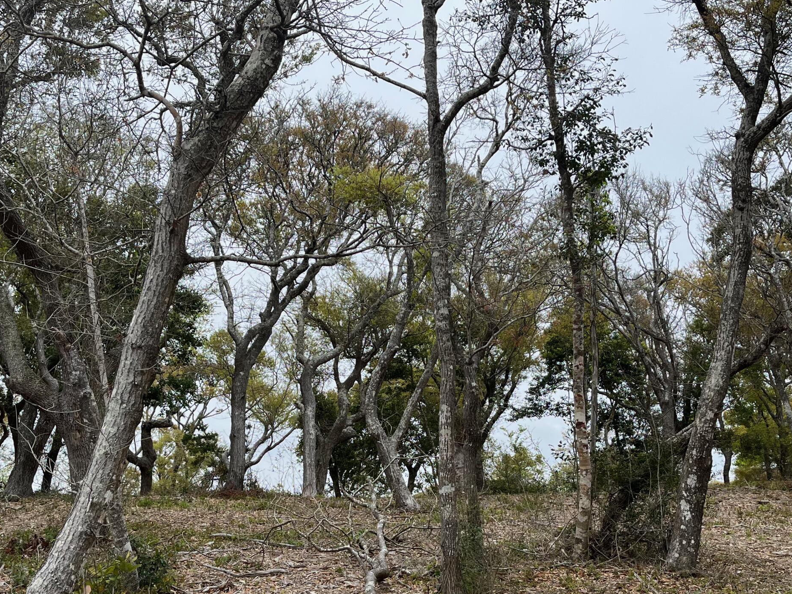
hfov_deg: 44.8
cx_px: 378
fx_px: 961
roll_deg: +0.8
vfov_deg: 34.0
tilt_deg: +6.8
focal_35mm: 42
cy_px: 401
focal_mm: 5.1
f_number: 1.6
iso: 50
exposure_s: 1/1238
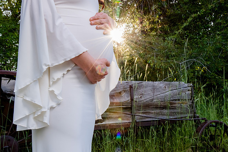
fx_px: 341
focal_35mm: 54
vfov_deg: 25.2
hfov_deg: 37.0
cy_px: 76
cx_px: 116
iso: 2000
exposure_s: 1/125
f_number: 22
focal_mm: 52
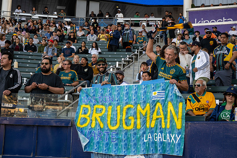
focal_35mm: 62
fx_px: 408
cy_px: 79
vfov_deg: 21.9
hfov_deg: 32.4
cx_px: 118
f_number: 8
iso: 400
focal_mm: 62
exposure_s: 1/80
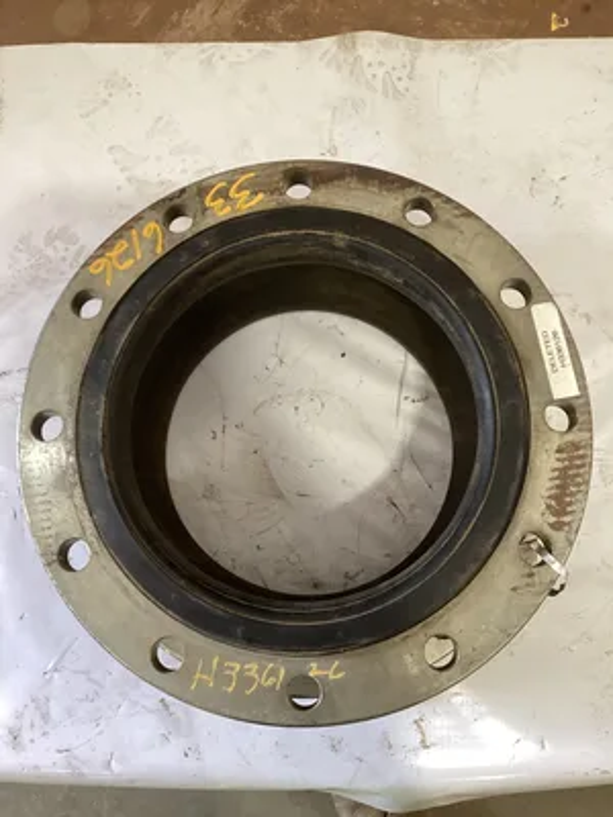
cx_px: 306
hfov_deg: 45.4
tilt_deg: -78.1
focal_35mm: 31
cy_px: 408
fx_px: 732
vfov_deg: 58.4
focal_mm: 3.3
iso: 100
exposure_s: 1/50
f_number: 2.4
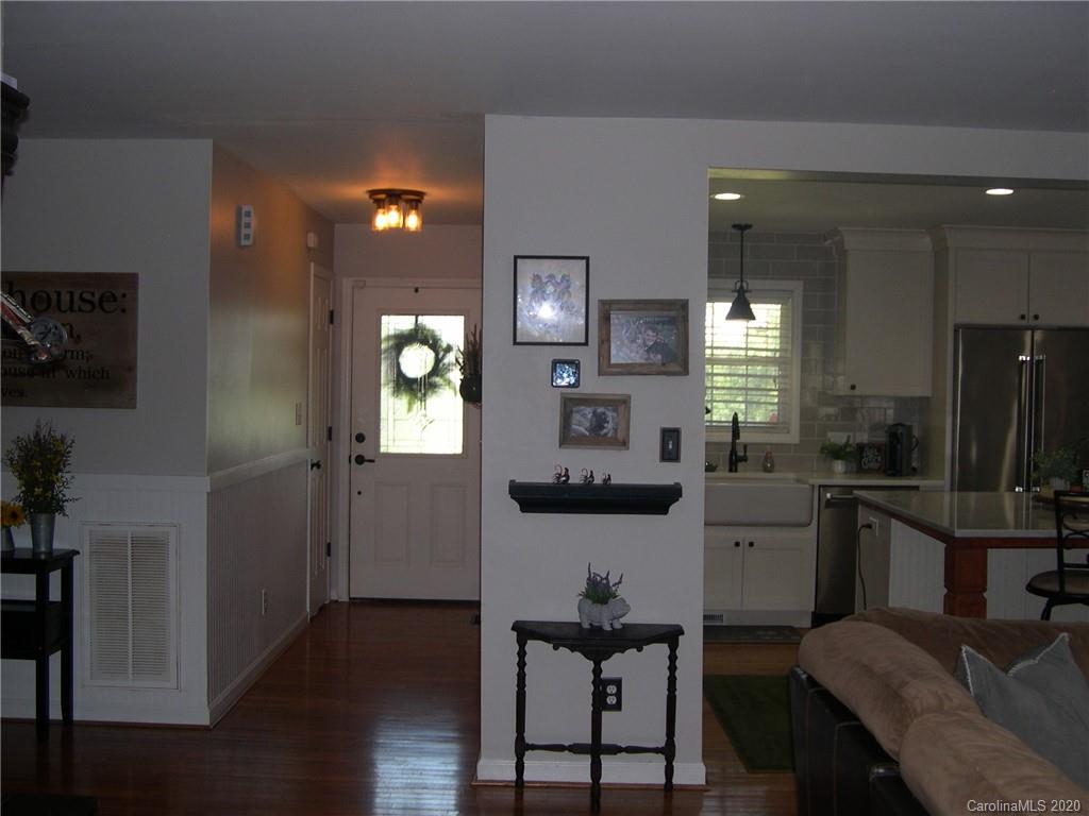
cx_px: 544
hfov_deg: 49.0
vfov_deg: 37.7
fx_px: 1195
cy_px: 408
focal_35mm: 38
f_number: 2.8
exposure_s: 1/60
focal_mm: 8
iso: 100
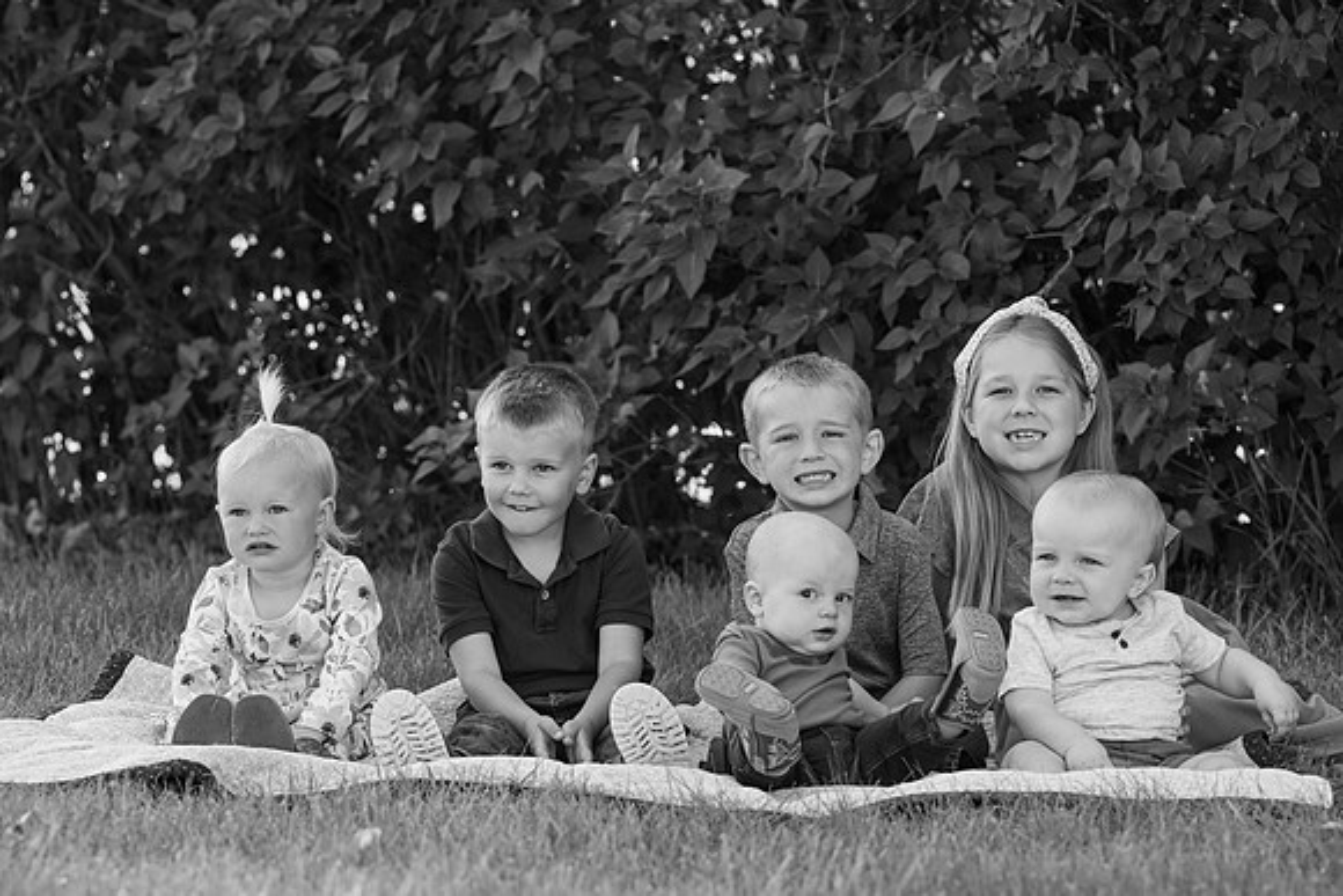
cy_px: 448
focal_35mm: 155
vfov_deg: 8.9
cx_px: 672
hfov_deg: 13.2
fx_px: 5783
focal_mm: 155
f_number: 6.3
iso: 500
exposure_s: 1/250
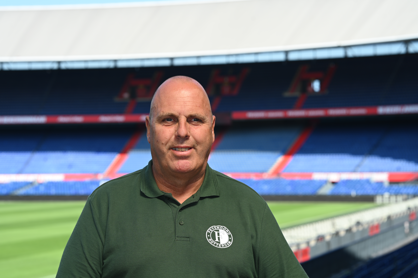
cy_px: 139
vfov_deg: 16.1
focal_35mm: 85
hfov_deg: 23.9
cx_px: 209
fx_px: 987
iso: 100
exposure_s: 1/200
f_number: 7.1
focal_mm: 85
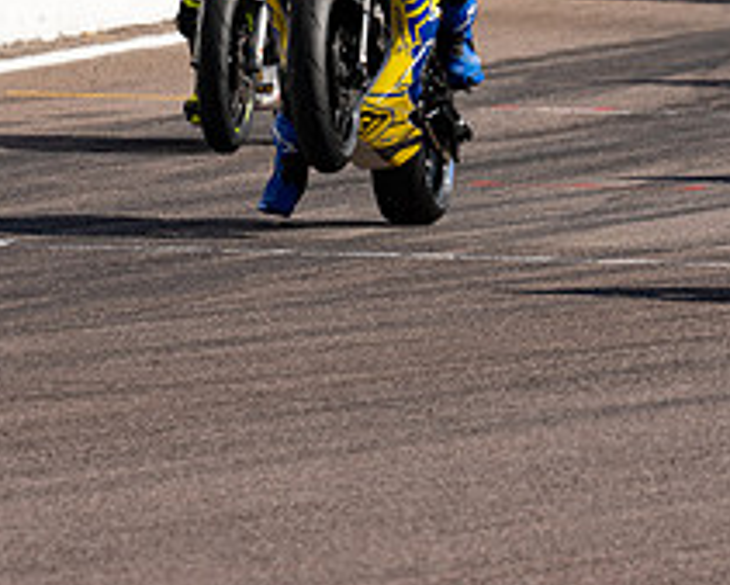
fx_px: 23755
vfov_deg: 1.4
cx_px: 403
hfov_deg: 1.8
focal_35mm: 1099
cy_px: -12
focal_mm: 400
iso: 200
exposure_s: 1/640
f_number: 9
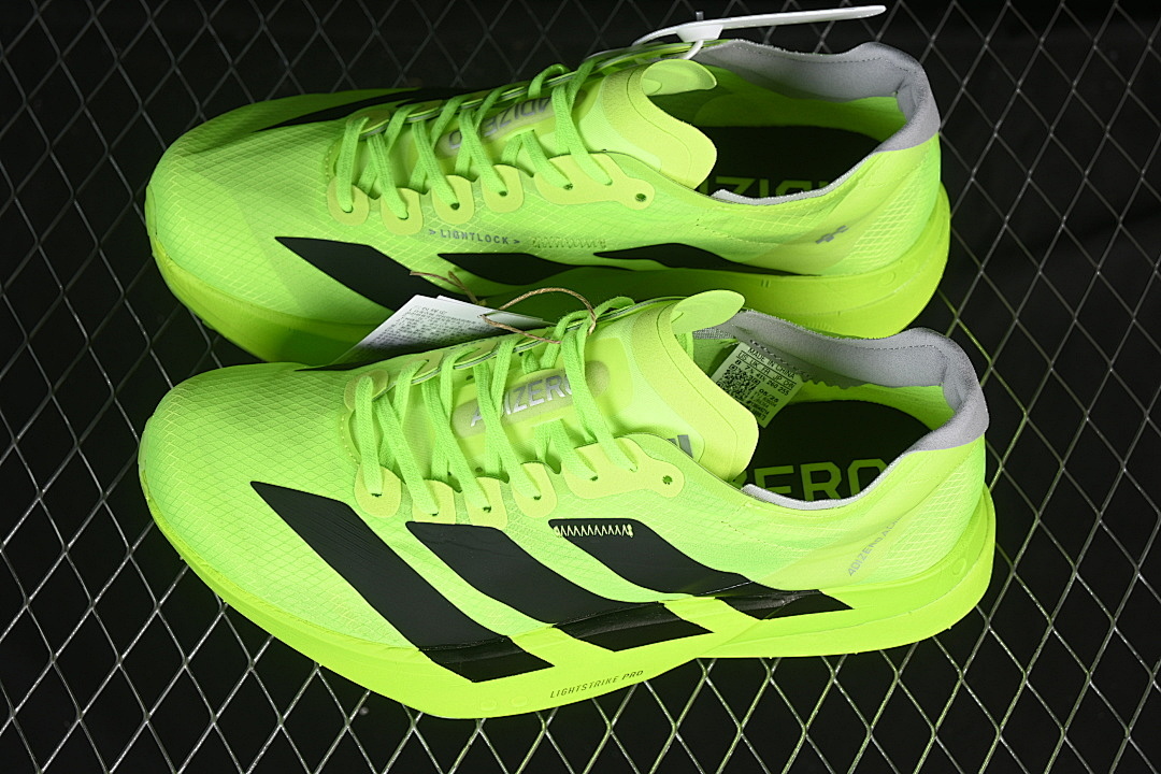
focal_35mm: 75
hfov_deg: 27.0
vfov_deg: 18.2
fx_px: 2419
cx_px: 580
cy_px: 387
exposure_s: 1/80
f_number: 7.1
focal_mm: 50
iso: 160
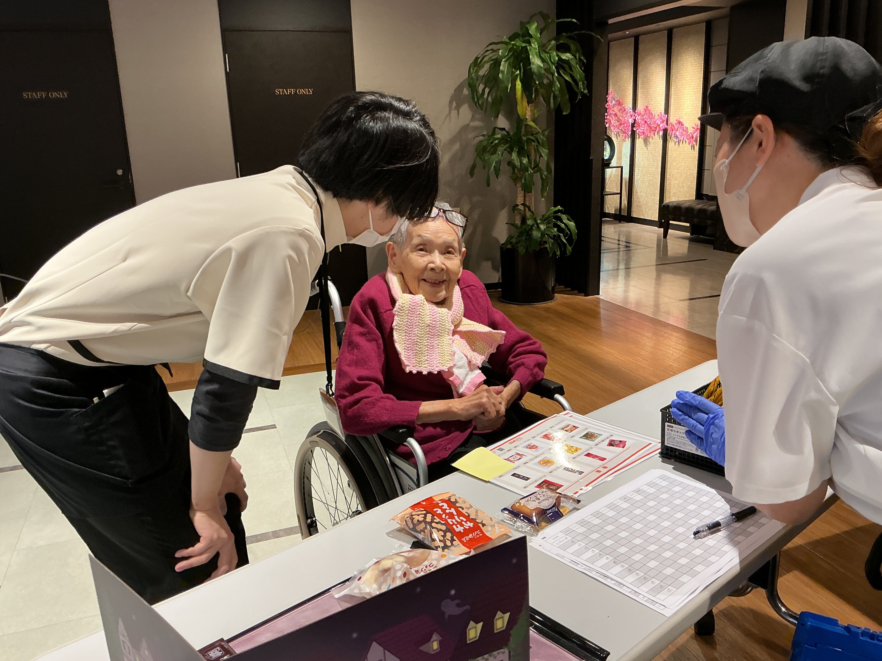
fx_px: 739
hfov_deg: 61.7
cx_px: 441
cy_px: 330
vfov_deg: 48.2
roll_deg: +2.8
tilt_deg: -14.6
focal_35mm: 29
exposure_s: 1/60
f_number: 1.8
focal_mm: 3
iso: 80
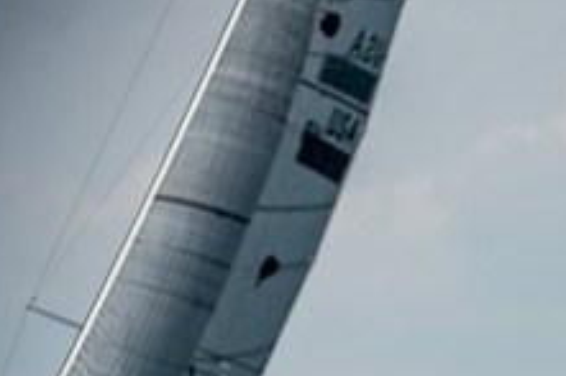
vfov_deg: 2.6
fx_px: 8232
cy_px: 483
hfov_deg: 3.9
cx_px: 707
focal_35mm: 524
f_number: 5
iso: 400
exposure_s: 1/3200
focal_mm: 200
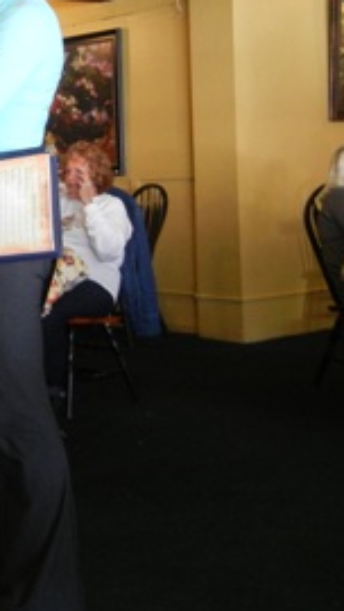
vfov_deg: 32.9
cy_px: 179
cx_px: -149
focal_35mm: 63
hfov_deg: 17.5
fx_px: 1021
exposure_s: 1/23.3
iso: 400
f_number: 3.5
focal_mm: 5.4
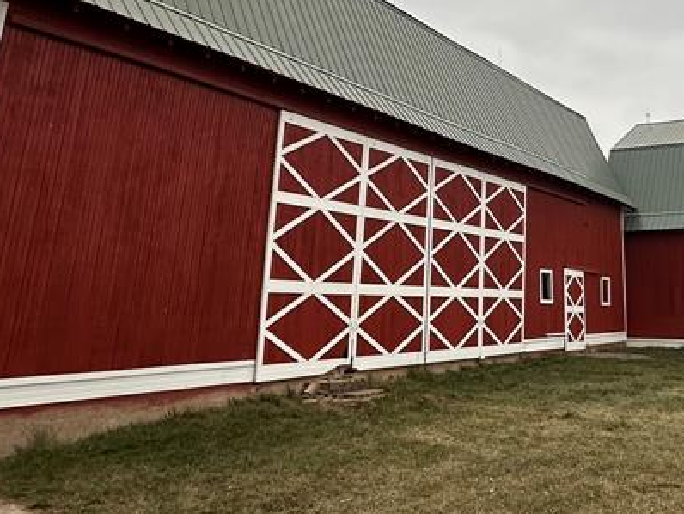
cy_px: 122
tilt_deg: +14.5
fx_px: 712
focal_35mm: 36
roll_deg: -0.1
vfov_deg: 38.6
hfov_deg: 48.9
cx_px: 531
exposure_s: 1/157
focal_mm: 2.22
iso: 40
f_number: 2.2
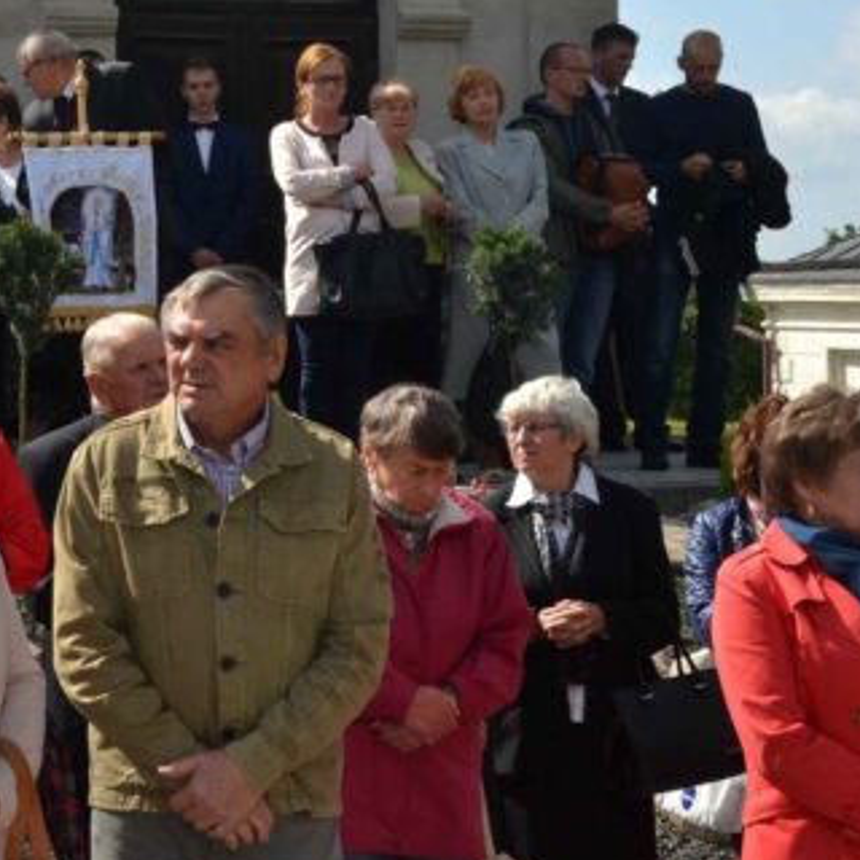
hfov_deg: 16.8
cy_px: 245
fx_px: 2755
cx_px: -247
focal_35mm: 98
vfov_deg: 17.7
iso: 100
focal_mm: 24
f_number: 9
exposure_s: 1/200
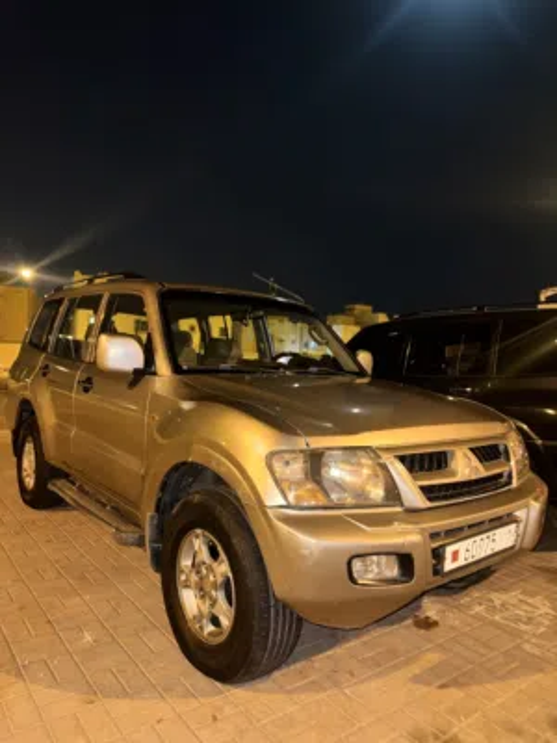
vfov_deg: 71.6
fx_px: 515
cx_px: 278
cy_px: 372
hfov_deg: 56.8
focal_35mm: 24
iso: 160
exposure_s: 1/4
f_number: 1.78
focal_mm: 6.76
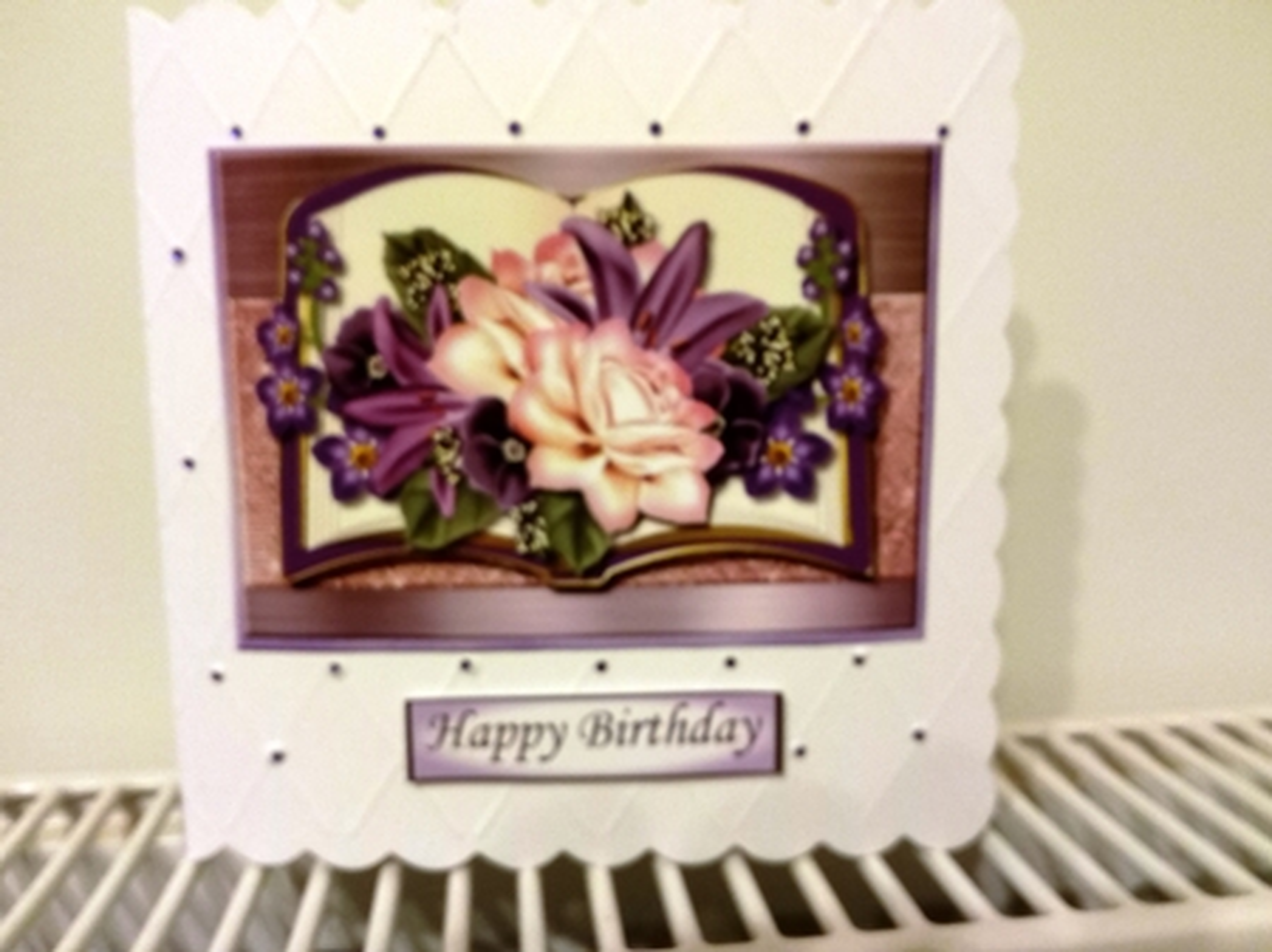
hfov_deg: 65.4
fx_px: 992
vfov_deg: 51.3
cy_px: 476
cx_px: 636
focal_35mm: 27
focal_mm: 3.5
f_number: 2
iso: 521
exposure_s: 1/20
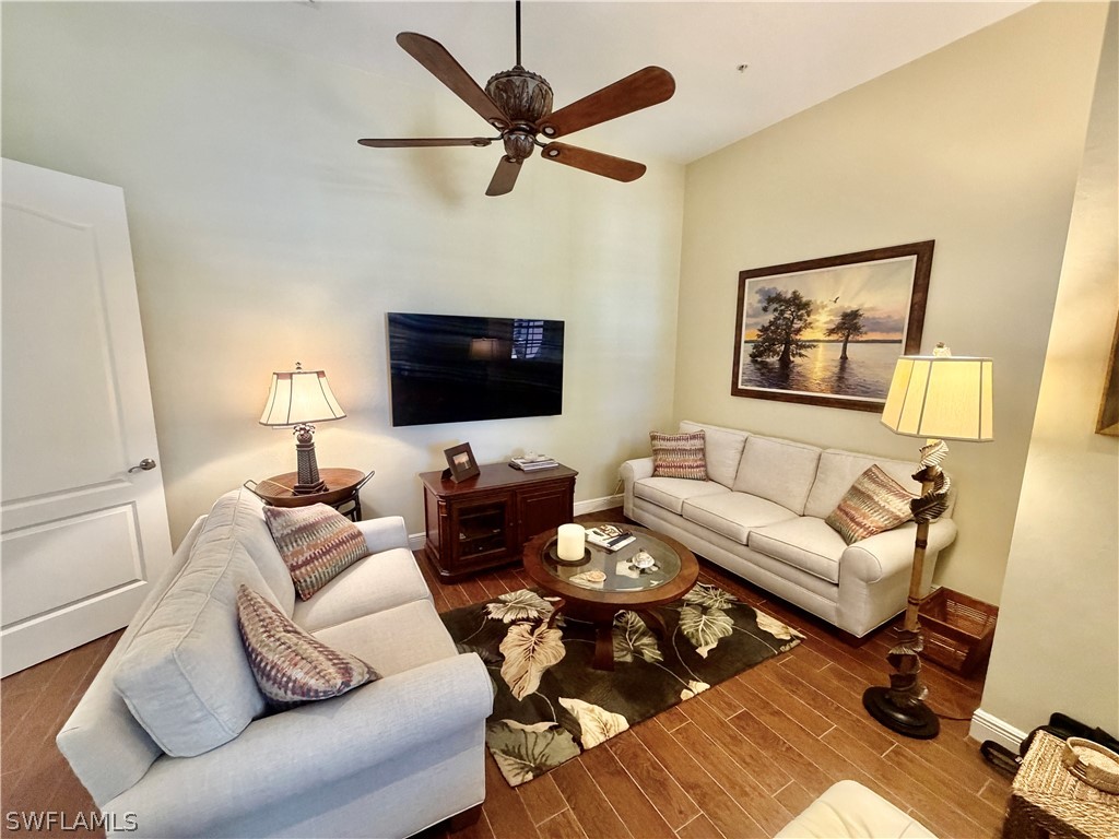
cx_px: 560
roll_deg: -0.3
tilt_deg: -8.8
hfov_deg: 102.1
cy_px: 420
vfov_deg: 85.7
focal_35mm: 14
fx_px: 453
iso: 400
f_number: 2.2
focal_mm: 2.22
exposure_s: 1/60
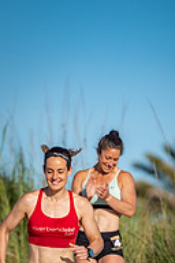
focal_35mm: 467
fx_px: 3417
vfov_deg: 4.4
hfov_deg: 2.9
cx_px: 46
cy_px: 248
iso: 280
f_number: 2.8
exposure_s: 1/4000
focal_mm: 200
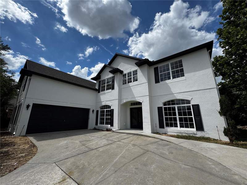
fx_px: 100
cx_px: 124
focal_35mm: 14
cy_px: 92
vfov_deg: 85.7
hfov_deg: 102.1
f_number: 2.2
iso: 40
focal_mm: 2.22
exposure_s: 1/2415
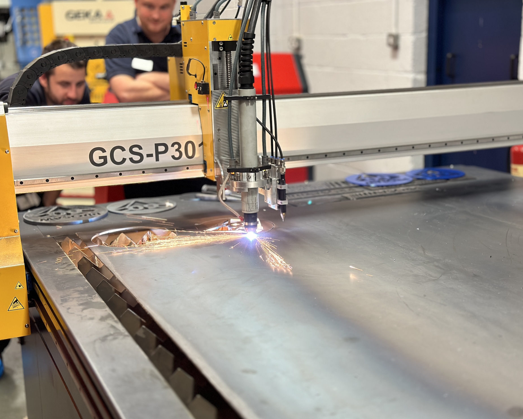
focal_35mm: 51
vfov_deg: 29.7
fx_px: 790
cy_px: 211
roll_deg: +1.3
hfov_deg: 36.6
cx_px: 283
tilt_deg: -13.3
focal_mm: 6.86
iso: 250
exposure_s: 1/100
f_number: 1.78
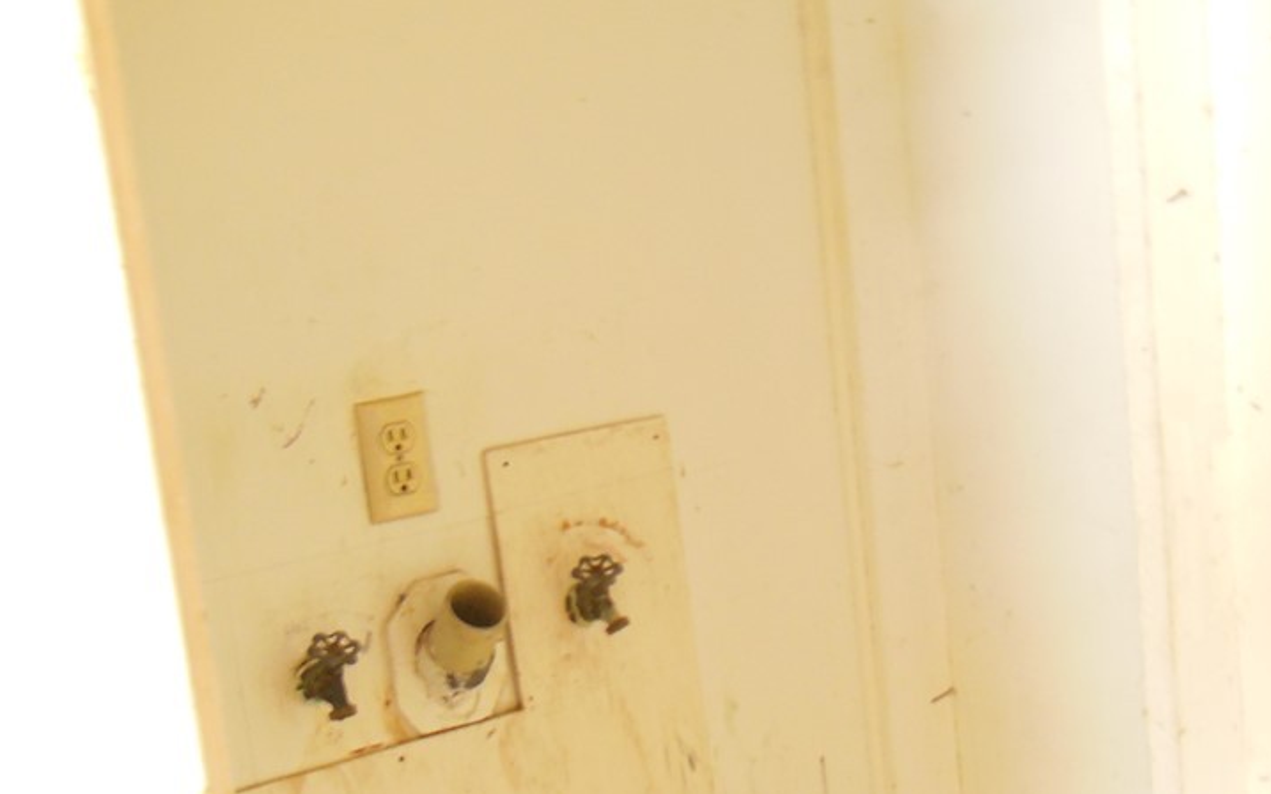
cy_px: 479
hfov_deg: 34.5
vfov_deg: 22.0
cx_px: 741
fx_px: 2044
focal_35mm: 59
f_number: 4.1
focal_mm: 6.9
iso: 400
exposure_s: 1/8
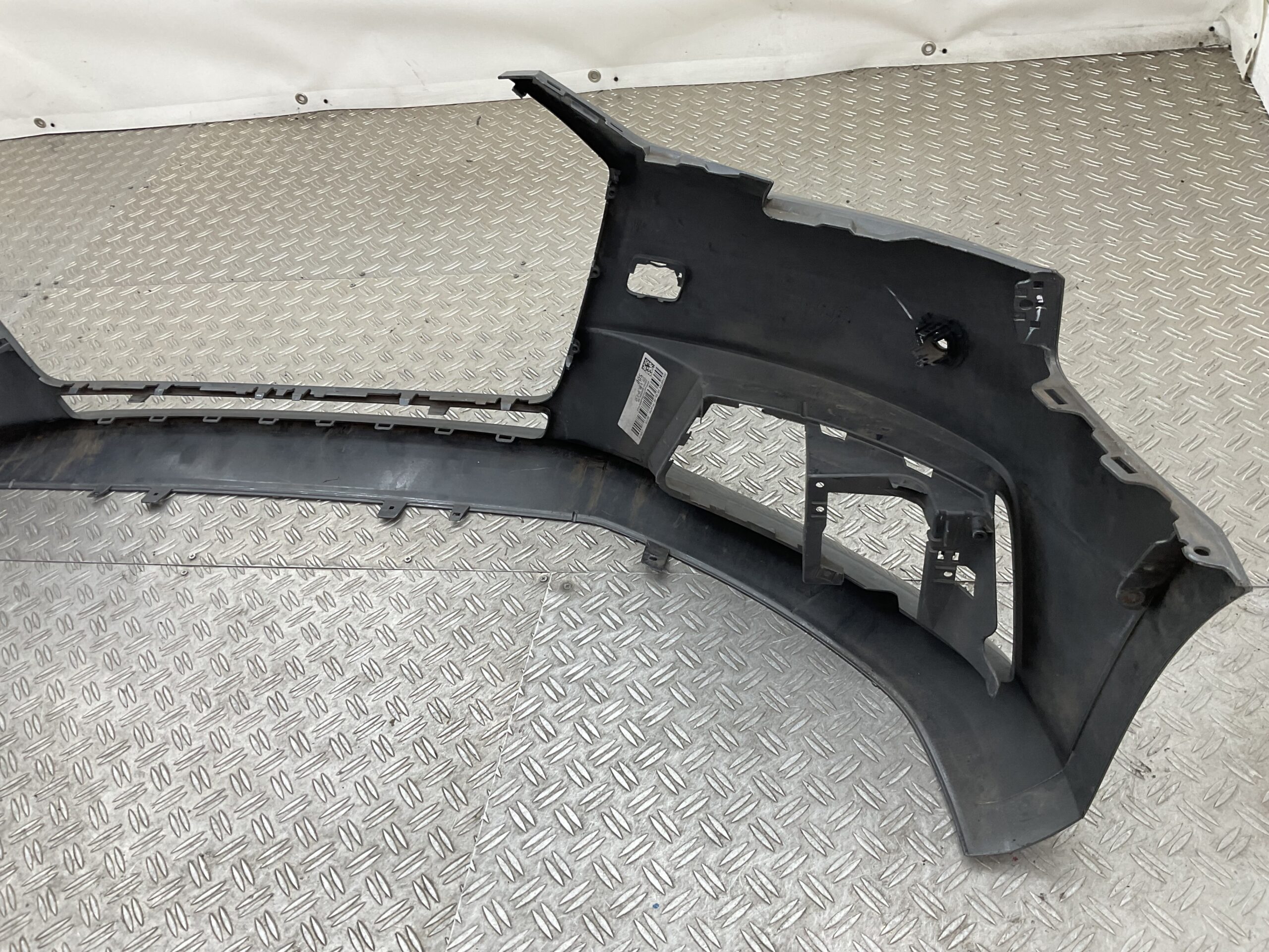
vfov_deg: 48.2
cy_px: 476
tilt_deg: -43.6
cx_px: 634
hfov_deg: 61.7
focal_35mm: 29
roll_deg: +11.1
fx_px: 1063
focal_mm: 3
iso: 32
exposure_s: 1/100
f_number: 1.8
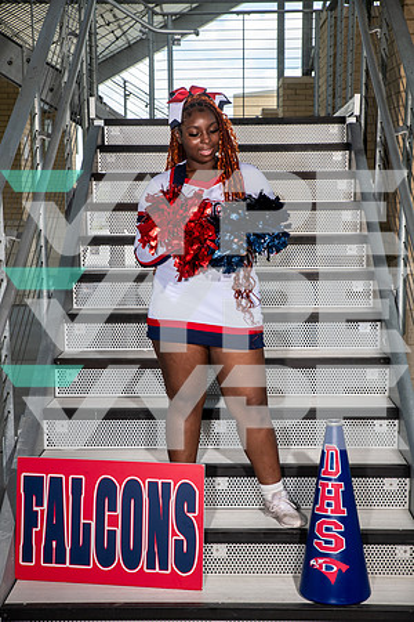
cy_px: 311
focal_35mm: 60
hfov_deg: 22.6
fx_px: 1035
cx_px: 207
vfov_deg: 33.4
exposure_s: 1/320
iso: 200
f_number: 7.1
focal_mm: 60
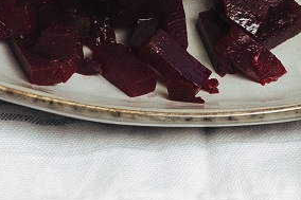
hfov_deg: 5.9
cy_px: -169
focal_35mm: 344
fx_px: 2874
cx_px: -190
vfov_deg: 4.0
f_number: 4
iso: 400
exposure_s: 1/60
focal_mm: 40.7
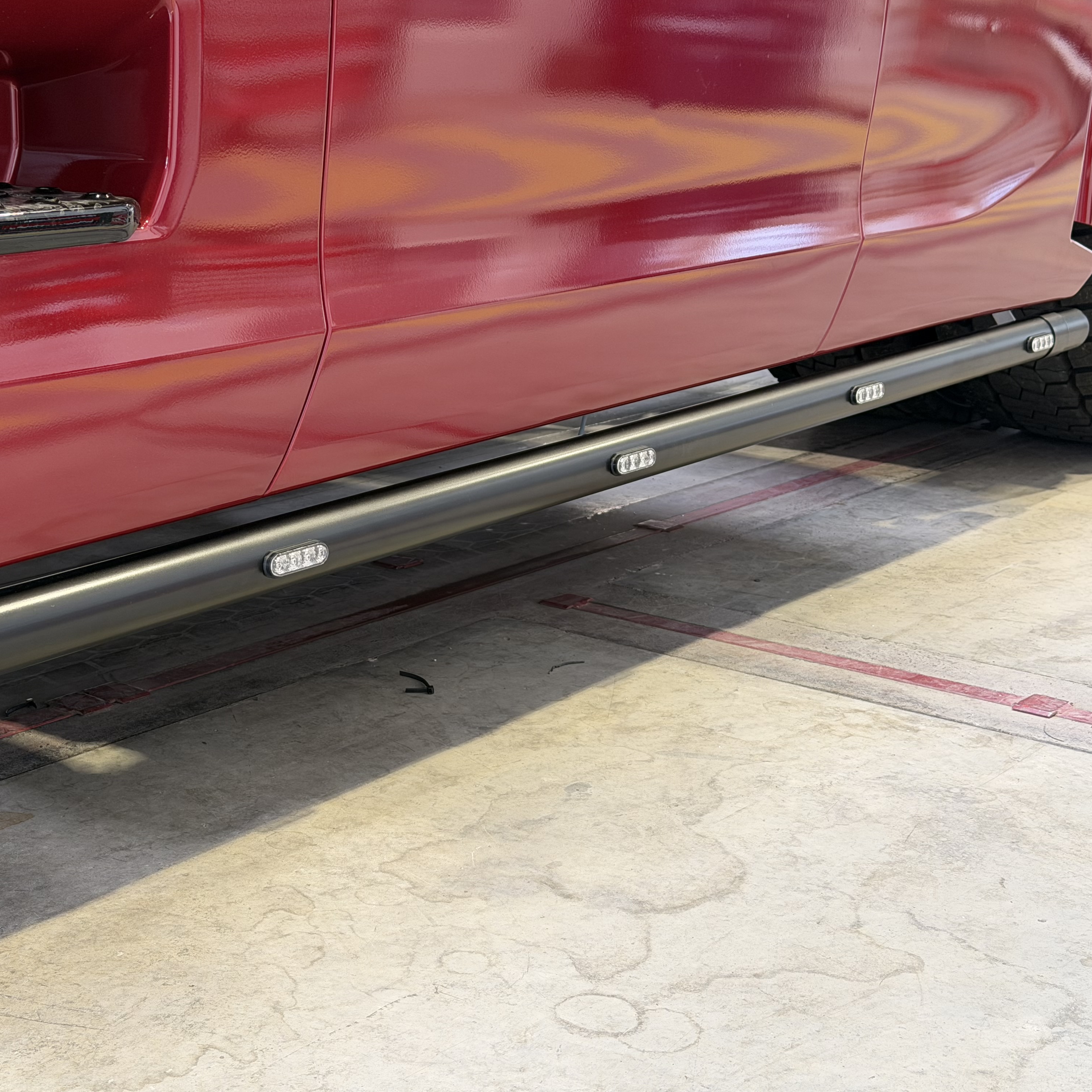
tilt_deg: -14.7
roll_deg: -0.8
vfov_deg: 30.0
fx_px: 2034
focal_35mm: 57
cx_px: 371
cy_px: 543
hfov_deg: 29.8
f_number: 1.78
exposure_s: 1/60
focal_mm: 6.76
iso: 160
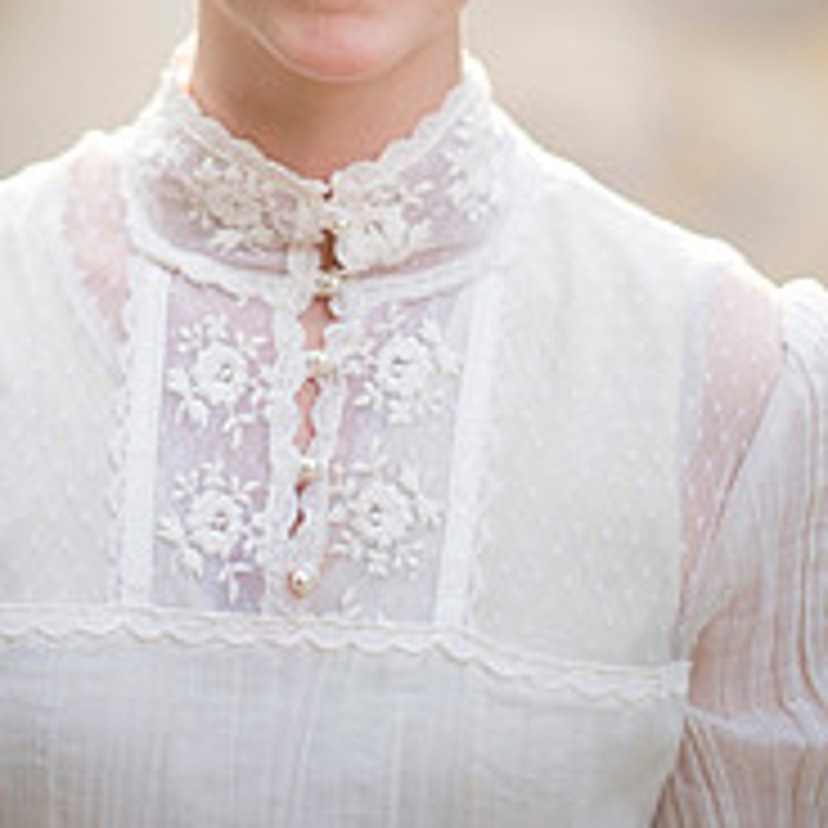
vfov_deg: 16.1
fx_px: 2814
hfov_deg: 16.7
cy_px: -162
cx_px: 346
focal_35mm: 104
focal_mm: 50
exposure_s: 1/1000
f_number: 1.4
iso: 200
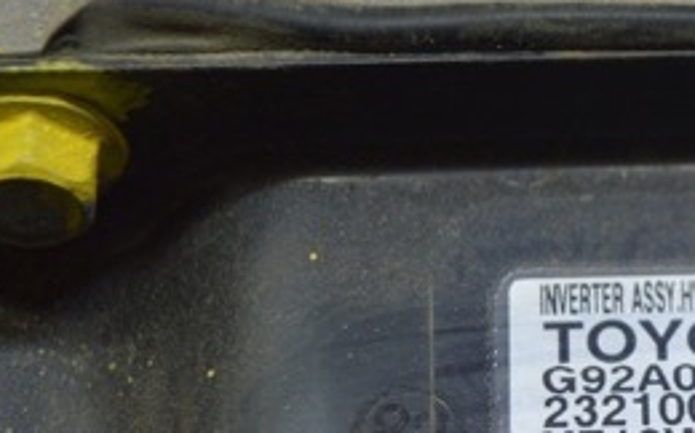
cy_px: 274
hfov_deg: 14.3
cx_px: 775
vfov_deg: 9.1
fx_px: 2706
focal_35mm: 143
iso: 400
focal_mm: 38
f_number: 4.8
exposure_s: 1/40
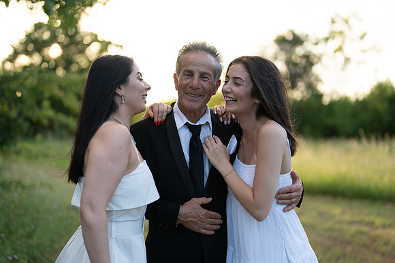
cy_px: 132
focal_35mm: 50
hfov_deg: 39.6
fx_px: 549
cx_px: 198
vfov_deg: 27.0
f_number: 1.2
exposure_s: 1/800
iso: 100
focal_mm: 50
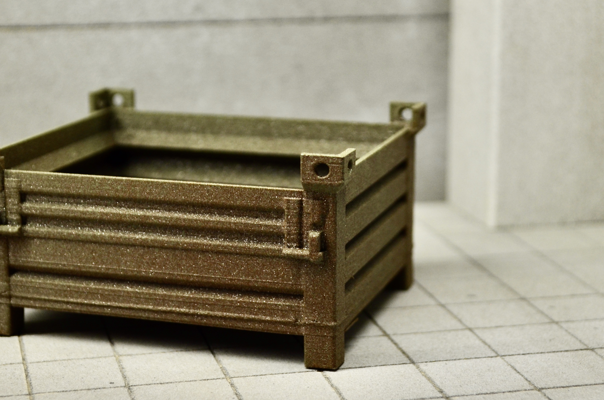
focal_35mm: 91
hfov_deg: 22.4
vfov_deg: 15.0
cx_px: 297
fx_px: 1524
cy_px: 189
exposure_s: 1/80
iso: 400
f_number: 5.3
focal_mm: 40
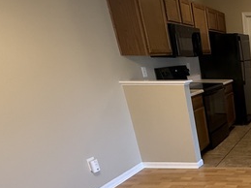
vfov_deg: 37.9
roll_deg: -0.4
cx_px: 318
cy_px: 155
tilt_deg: -21.7
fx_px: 261
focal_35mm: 36
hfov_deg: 36.2
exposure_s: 1/120
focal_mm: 2.22
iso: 320
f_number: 2.2
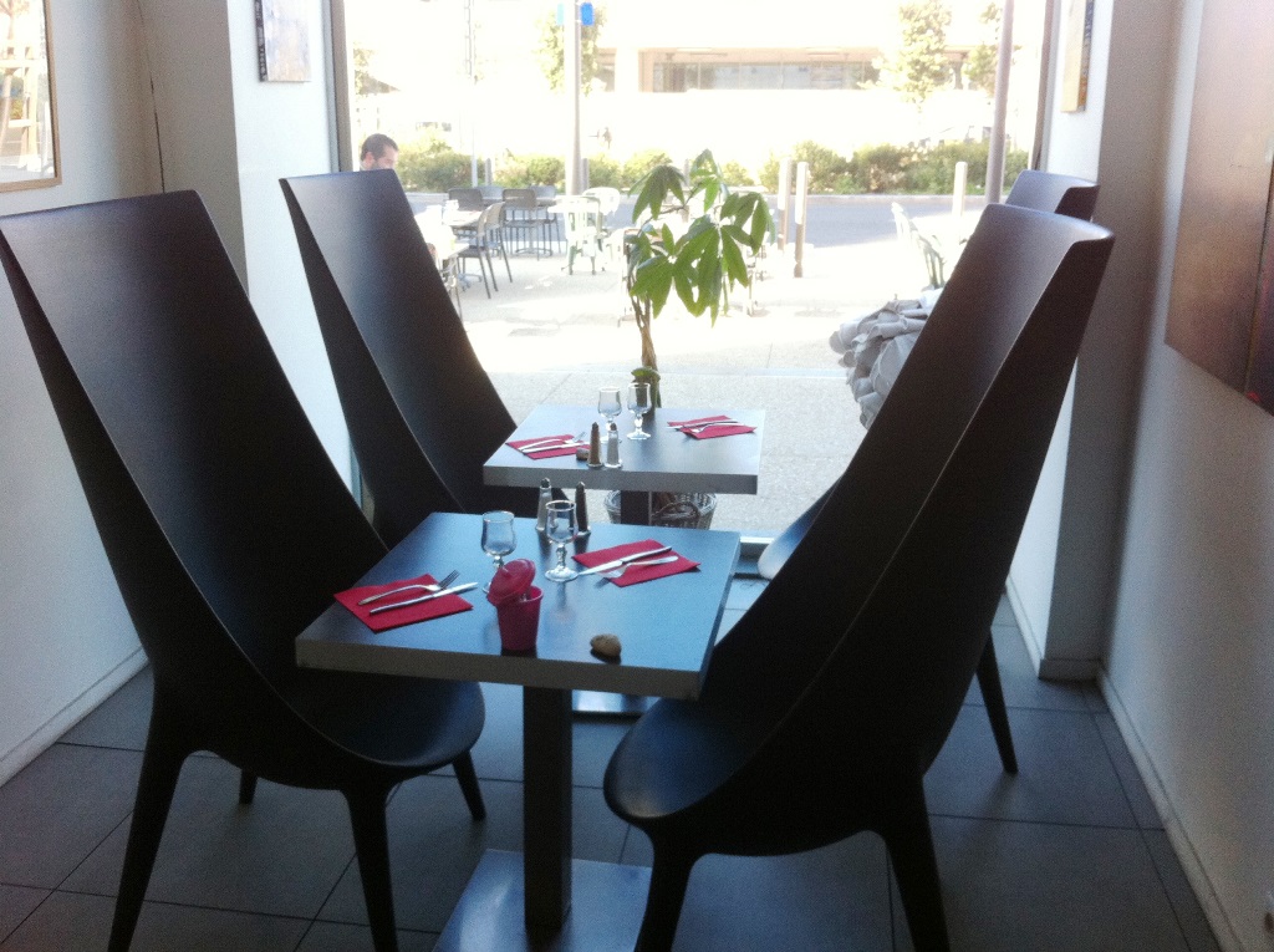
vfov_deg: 40.6
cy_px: 476
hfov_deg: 52.7
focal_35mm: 35
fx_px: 1286
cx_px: 637
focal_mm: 3.85
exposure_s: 1/120
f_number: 2.8
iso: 125
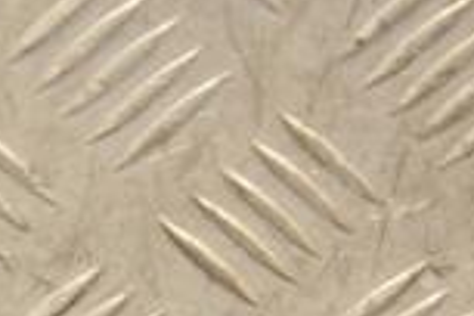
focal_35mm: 365
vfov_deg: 3.7
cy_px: 595
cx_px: -112
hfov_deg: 5.6
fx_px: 4805
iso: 800
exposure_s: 1/125
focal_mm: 62
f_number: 5.3
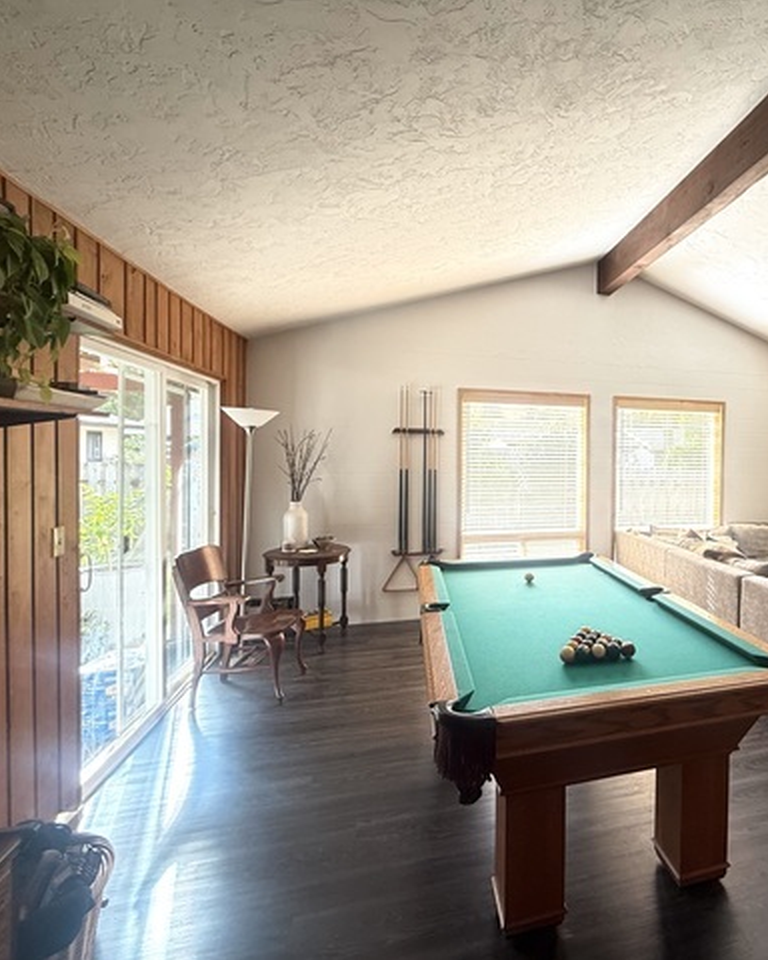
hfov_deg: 65.8
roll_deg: -1.1
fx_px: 540
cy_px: 464
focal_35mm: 19
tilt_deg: -1.0
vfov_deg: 83.3
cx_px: 589
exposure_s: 1/99
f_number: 2.2
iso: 200
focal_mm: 2.22
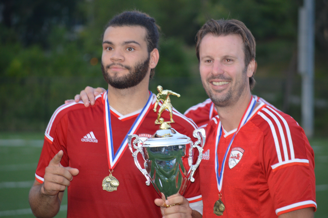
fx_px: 1707
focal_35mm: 188
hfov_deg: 11.0
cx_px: 164
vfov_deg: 7.3
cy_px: 109
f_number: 4.8
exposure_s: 1/60
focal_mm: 125
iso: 720
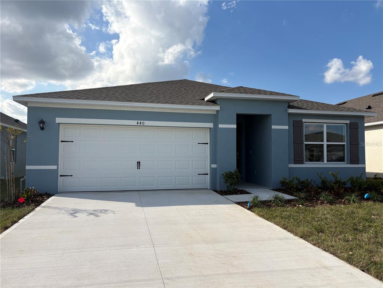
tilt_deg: +2.7
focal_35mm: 26
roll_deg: +0.6
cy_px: 144
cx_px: 192
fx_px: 288
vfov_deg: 53.1
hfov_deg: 67.3
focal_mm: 5.96
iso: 50
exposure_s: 1/4950
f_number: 1.6
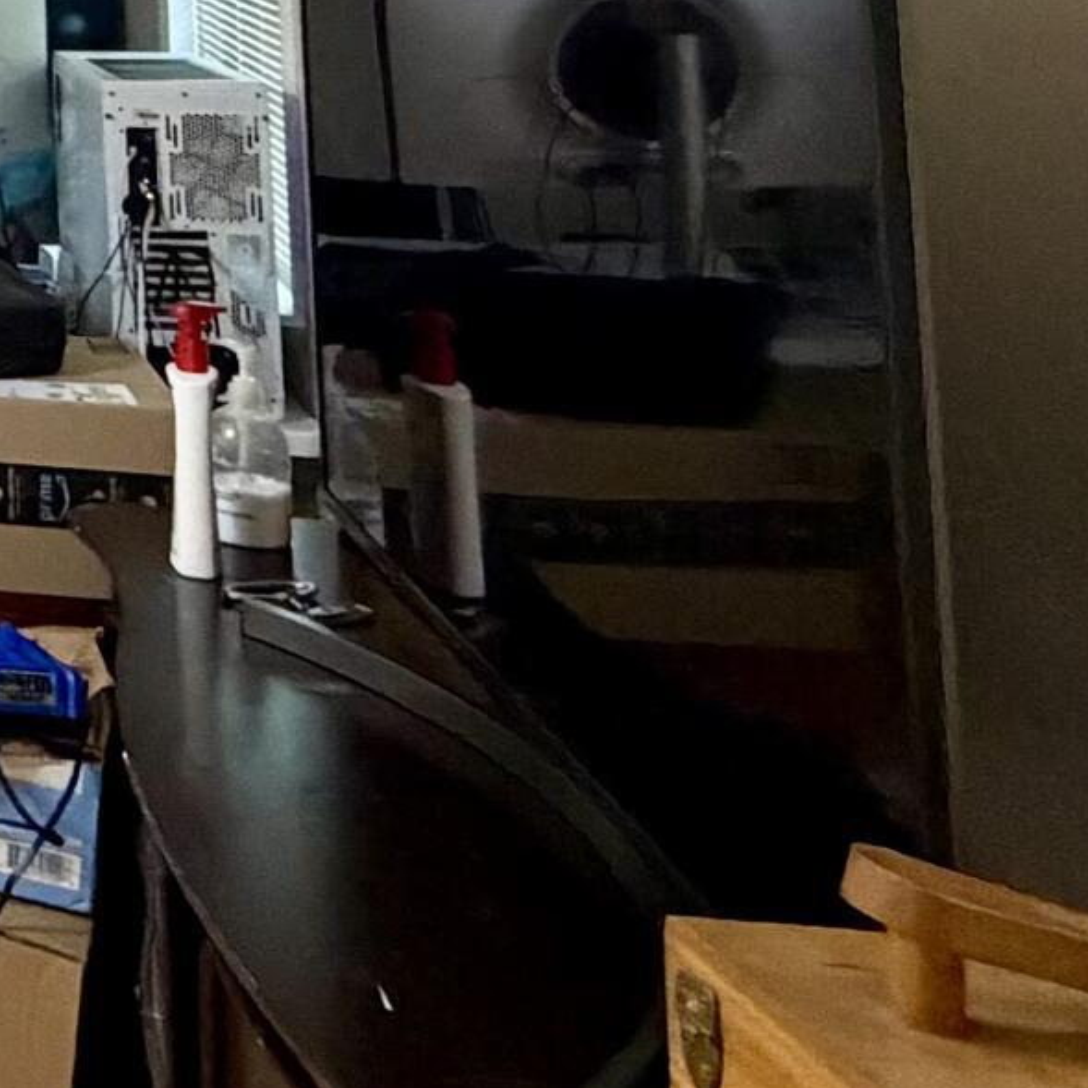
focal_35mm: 63
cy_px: -266
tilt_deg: +2.1
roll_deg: +0.2
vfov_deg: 24.4
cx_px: -997
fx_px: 2240
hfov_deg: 18.9
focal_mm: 2.22
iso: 500
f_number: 2.2
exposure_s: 1/60
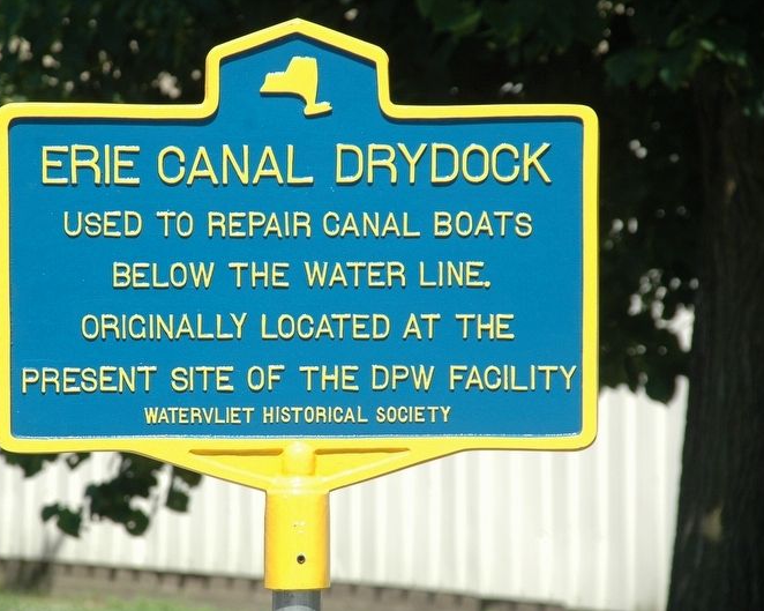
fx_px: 4804
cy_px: 305
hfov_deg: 9.1
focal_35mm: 213
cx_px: 315
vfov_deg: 7.3
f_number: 6.3
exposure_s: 1/640
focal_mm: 125
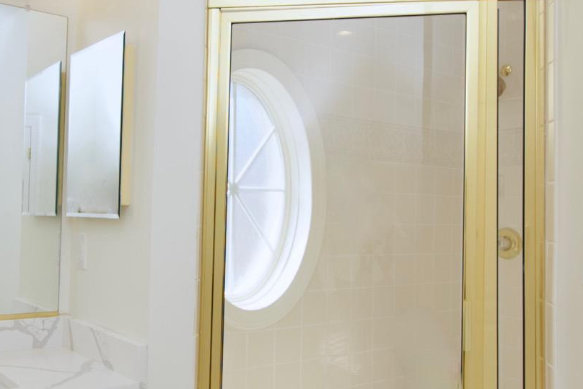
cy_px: 166
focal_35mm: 38
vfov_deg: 35.0
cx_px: 200
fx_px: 615
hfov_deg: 49.9
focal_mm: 10
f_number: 7.1
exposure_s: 1/200
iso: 320
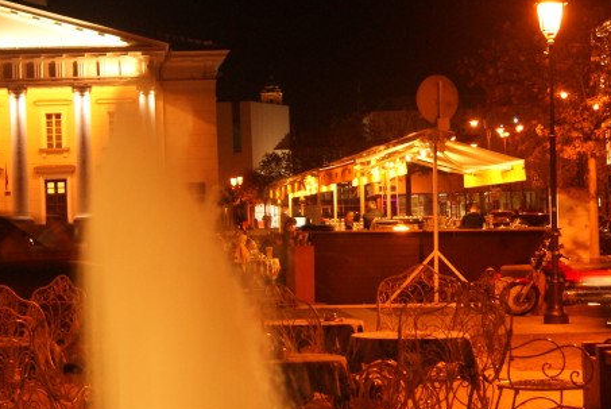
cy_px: 176
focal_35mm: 95
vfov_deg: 14.4
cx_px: 308
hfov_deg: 21.4
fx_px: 1614
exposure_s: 1/4
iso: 400
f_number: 4.5
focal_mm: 28
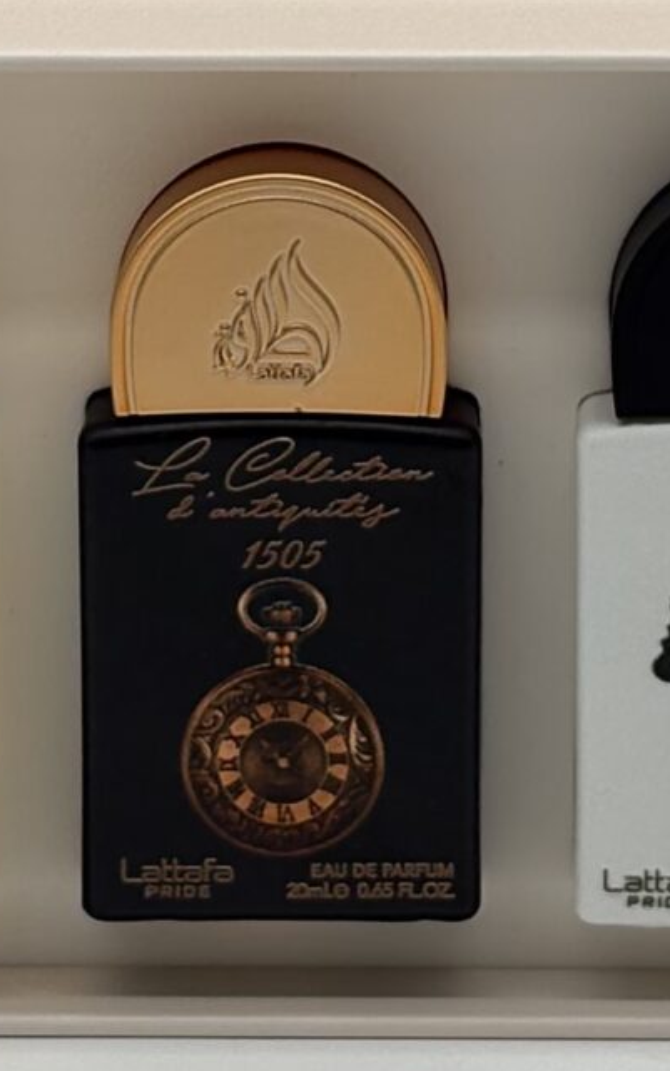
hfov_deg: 6.0
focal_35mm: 220
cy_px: 20
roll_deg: +0.3
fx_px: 6423
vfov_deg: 9.5
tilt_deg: -11.4
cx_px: 351
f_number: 1.6
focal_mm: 5.96
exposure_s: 1/851
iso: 50
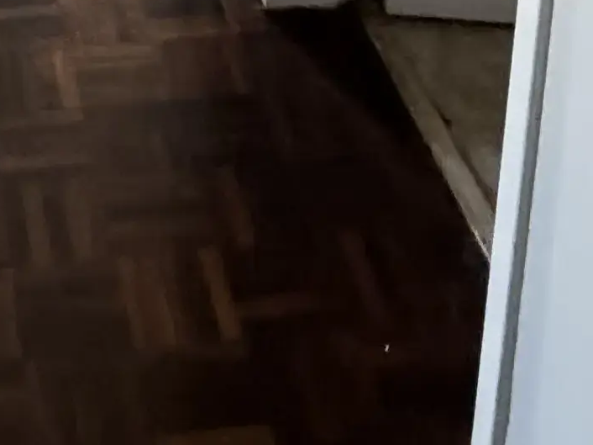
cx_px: 18
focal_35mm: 80
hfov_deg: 23.5
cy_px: -585
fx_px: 1370
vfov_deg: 13.8
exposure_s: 1/91
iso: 320
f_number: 2.2
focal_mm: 2.22
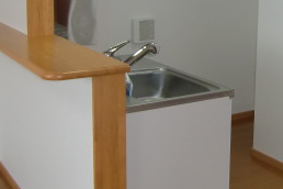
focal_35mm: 62
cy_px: 32
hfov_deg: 31.5
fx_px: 487
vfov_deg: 21.6
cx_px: 227
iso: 160
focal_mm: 4.3
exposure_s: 1/60
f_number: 3.2
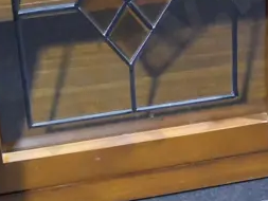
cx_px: 460
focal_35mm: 162
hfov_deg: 11.4
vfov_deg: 8.7
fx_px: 1255
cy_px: -180
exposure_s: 1/30
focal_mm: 20
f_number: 9
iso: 3200
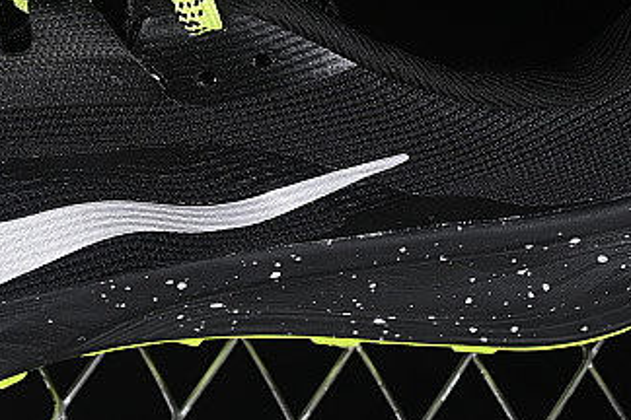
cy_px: -146
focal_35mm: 250
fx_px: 4382
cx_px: 35
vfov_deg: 5.5
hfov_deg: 8.2
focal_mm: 50
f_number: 6.3
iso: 160
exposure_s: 1/60
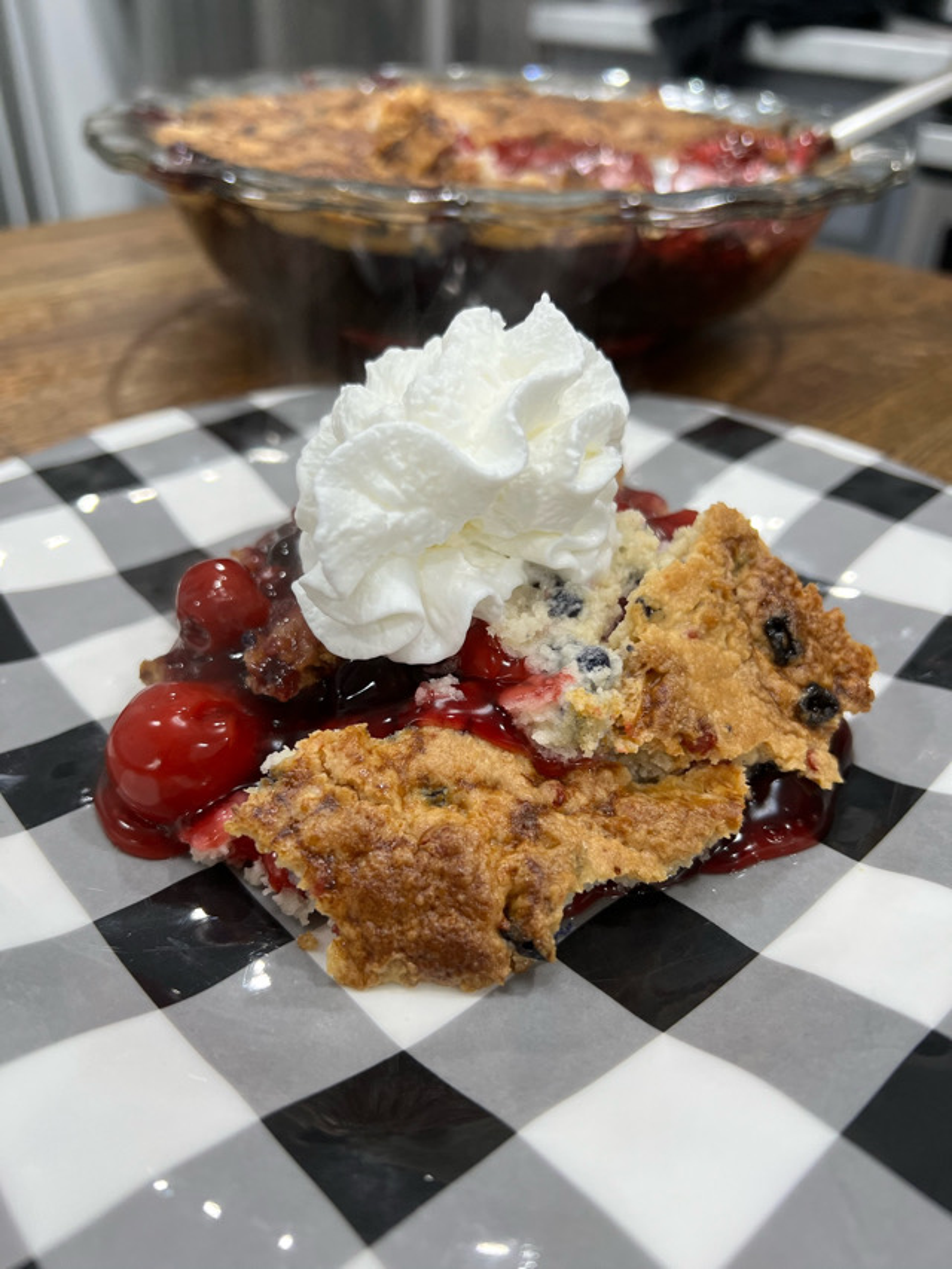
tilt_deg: -35.2
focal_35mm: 26
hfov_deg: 53.1
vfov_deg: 67.3
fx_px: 953
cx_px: 476
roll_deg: -1.0
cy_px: 634
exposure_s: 1/120
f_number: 1.5
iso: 125
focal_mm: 5.7
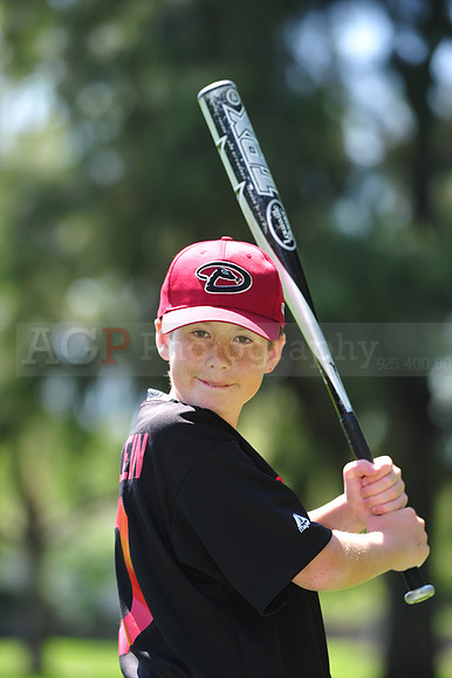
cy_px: 339
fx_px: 3771
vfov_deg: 10.3
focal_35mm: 200
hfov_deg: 6.9
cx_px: 226
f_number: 4.5
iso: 200
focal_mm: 200
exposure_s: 1/400
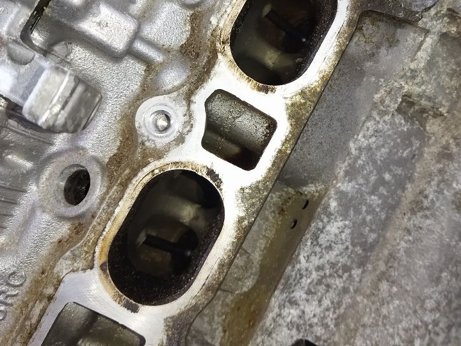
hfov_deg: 41.6
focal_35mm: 45
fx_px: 599
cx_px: 305
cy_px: 126
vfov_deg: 32.0
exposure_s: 1/50
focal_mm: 4.71
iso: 306
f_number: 1.79
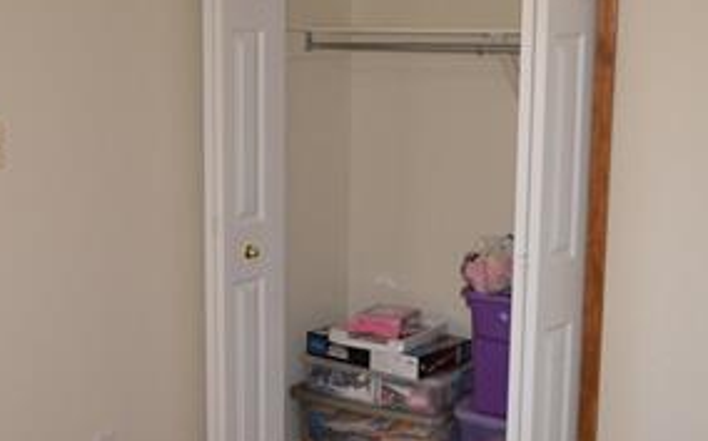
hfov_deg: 33.0
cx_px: 371
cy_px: 264
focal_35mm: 62
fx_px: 1195
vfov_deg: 20.9
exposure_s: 1/60
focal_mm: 18
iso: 1000
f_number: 3.5
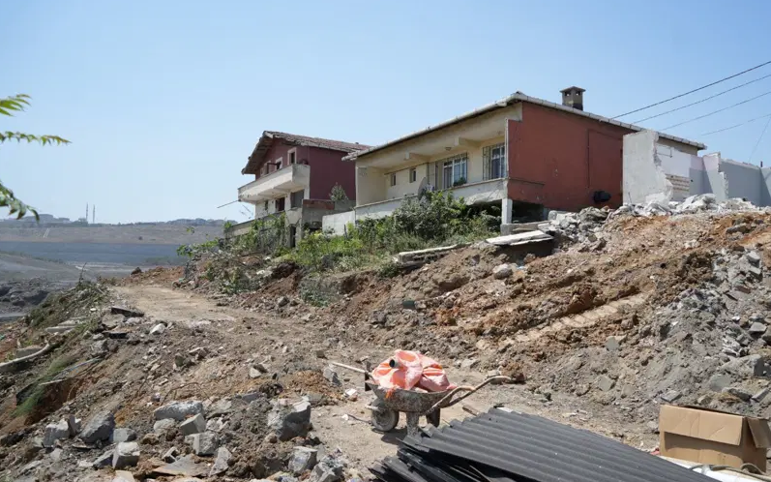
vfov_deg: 46.0
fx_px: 567
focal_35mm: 27
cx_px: 419
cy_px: 248
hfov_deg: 68.3
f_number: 4
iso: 125
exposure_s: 1/1250
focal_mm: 24
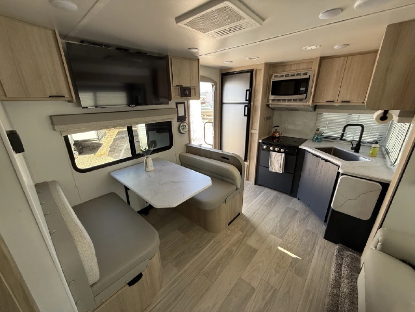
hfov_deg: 102.1
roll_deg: +1.7
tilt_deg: -18.5
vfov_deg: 85.7
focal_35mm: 14
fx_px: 168
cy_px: 156
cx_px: 208
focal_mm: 2.22
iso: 64
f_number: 2.2
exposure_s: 1/99
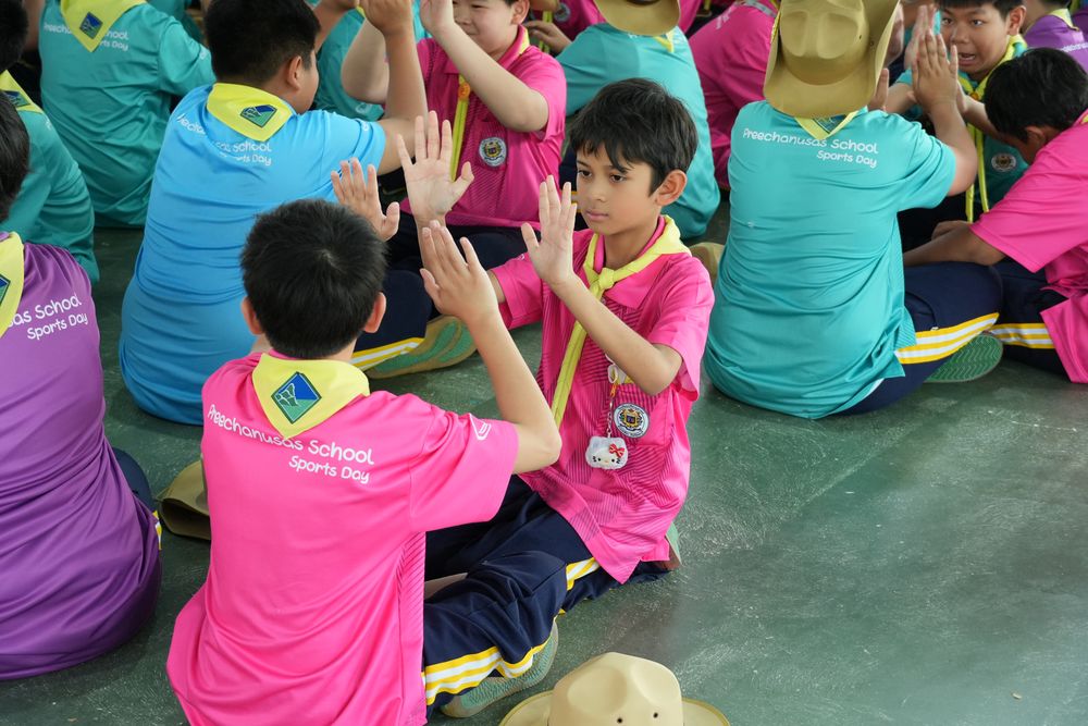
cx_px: 544
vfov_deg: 20.6
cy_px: 363
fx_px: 1995
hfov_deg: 30.5
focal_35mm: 66
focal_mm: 44
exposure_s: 1/200
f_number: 5
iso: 1000
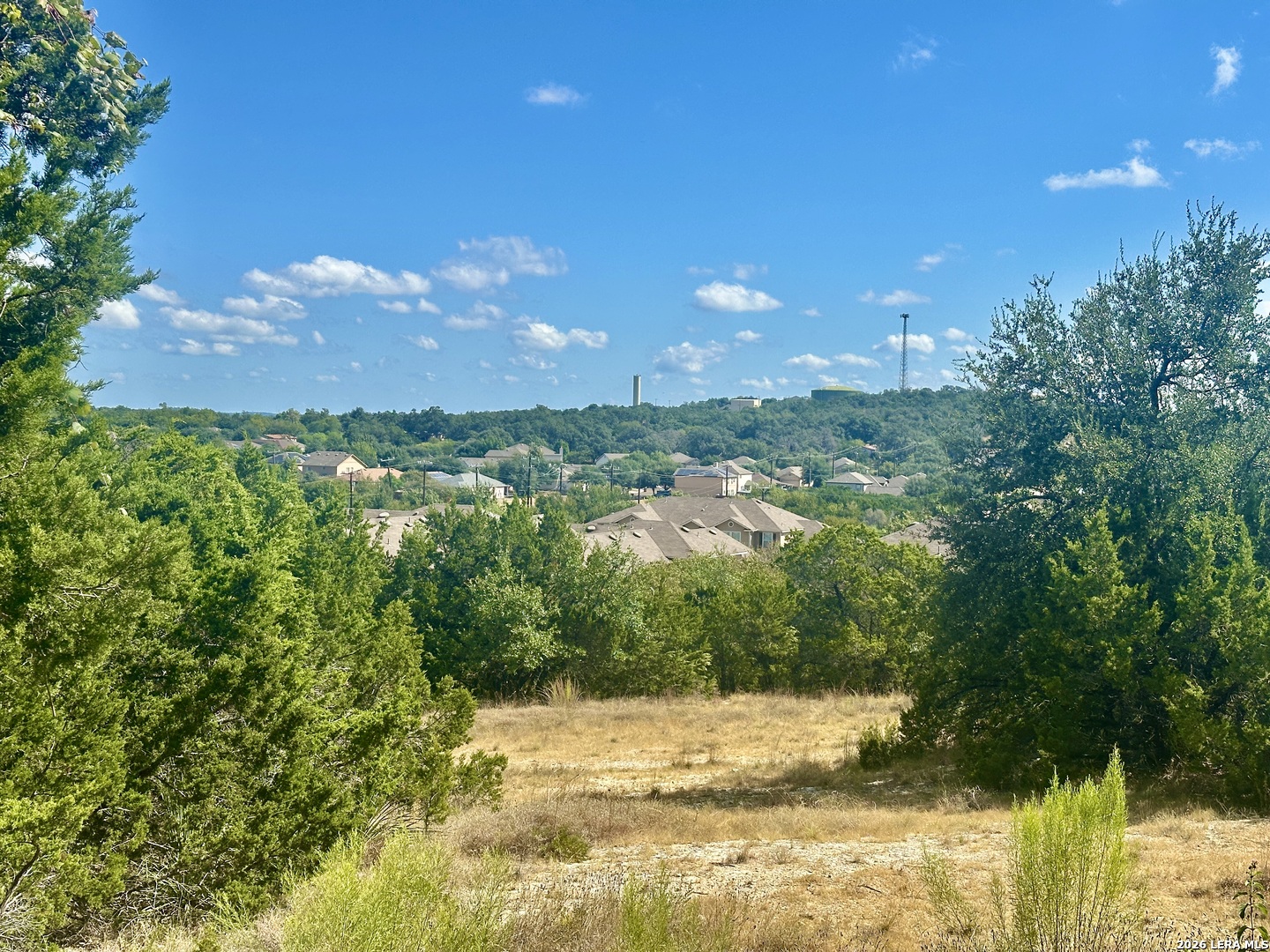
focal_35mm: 48
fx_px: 1761
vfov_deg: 30.3
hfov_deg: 39.7
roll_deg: -1.5
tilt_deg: -3.7
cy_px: 476
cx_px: 635
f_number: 1.78
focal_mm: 6.86
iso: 64
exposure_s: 1/4367
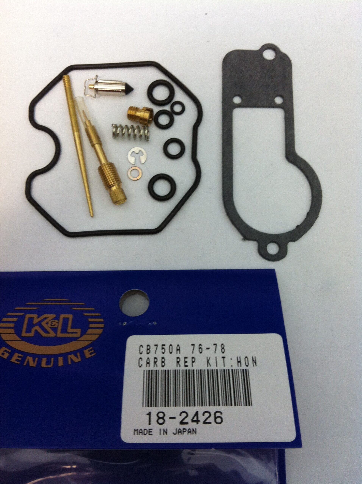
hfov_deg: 40.6
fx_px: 489
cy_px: 242
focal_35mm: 35
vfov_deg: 52.7
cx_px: 181
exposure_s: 1/15
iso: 80
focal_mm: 3.85
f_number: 2.8
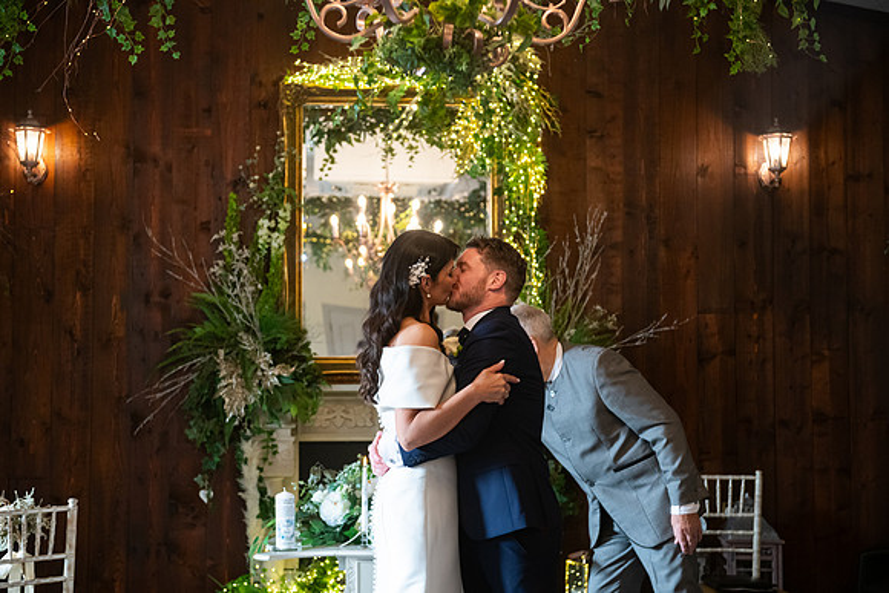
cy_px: 296
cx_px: 444
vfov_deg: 23.4
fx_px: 1433
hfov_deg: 34.5
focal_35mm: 58
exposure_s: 1/160
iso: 1000
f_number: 3.5
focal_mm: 58
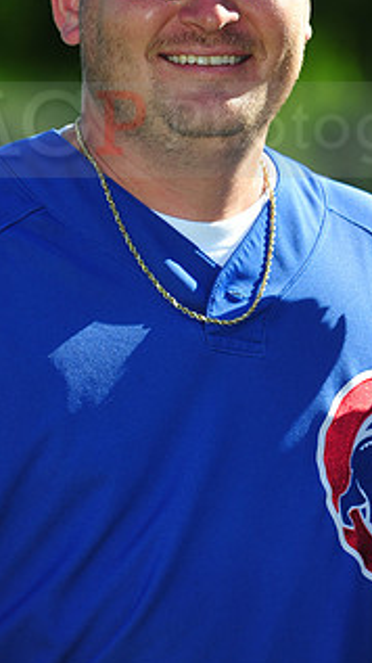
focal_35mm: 383
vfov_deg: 5.6
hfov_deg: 3.2
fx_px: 6725
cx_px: 318
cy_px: 111
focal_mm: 200
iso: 200
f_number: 5.6
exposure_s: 1/400
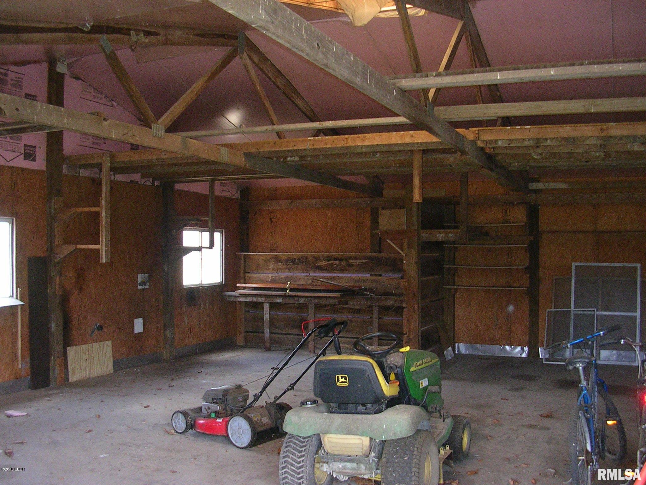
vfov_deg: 37.7
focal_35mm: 38
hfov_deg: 49.0
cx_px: 323
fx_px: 709
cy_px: 242
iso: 130
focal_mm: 5.8
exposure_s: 1/60.1
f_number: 2.8
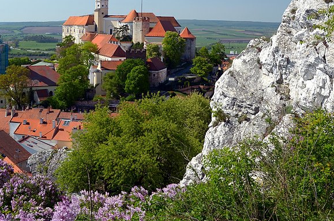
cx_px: 98
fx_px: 518
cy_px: 78
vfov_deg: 24.0
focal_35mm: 56
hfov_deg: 35.2
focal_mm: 24
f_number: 5.6
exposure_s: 1/125
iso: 100
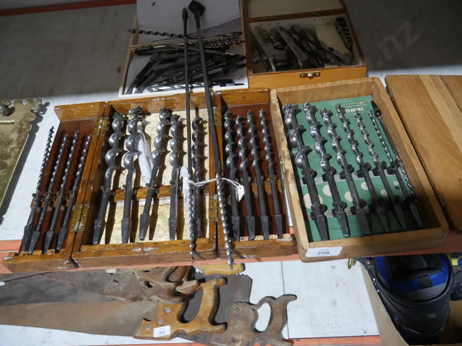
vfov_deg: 48.2
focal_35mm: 29
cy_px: 171
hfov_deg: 61.6
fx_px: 387
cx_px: 223
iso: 500
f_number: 3.5
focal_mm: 14
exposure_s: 1/60
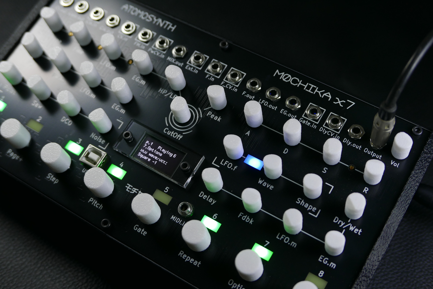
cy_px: 144
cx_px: 216
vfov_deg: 26.0
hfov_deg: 38.2
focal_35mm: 52
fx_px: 626
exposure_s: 1/100
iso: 320
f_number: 2.8
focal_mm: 23.6
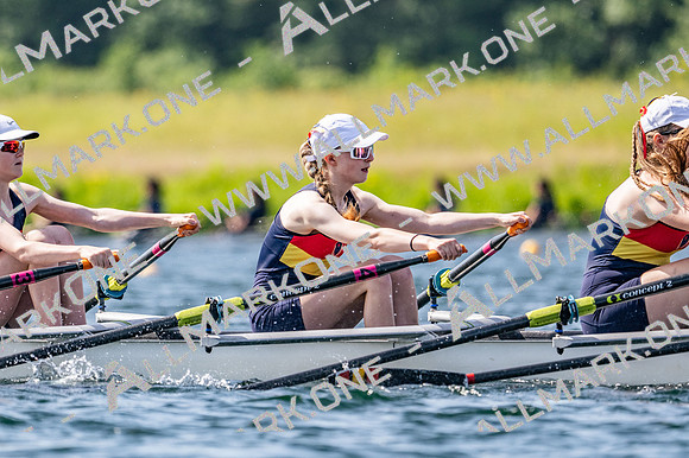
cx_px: 344
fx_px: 11476
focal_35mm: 600
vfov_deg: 2.3
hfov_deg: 3.4
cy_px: 229
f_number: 4.5
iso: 280
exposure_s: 1/2500
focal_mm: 400
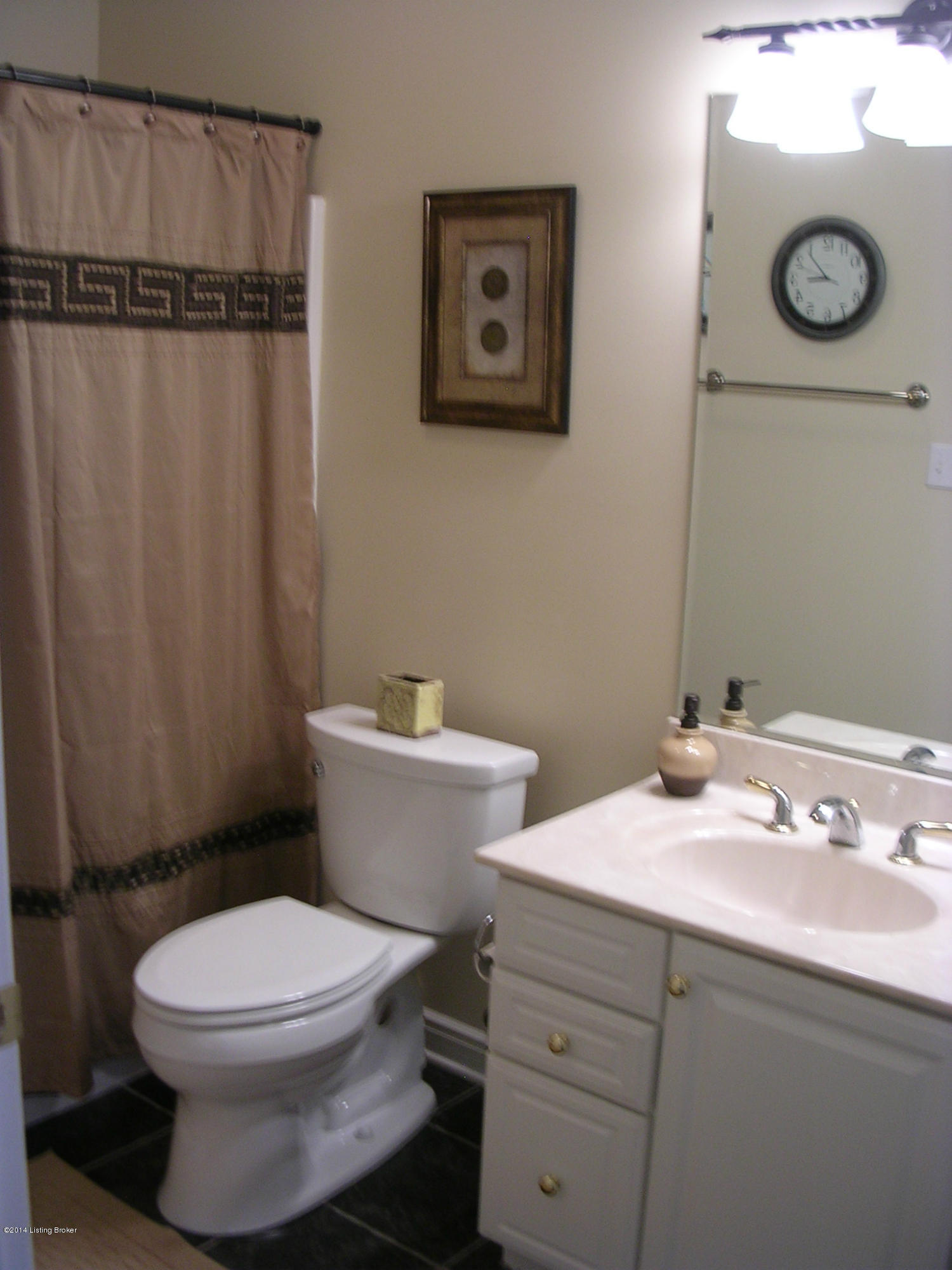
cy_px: 635
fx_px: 1393
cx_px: 476
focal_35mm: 38
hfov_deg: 37.7
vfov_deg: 49.0
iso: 50
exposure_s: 1/7.6
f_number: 2.8
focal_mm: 5.8
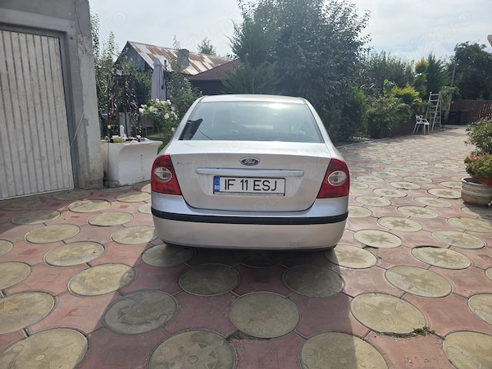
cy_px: 184
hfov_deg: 73.9
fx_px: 327
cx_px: 246
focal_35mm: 23
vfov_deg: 58.9
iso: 80
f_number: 1.7
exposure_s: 1/5958
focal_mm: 6.3
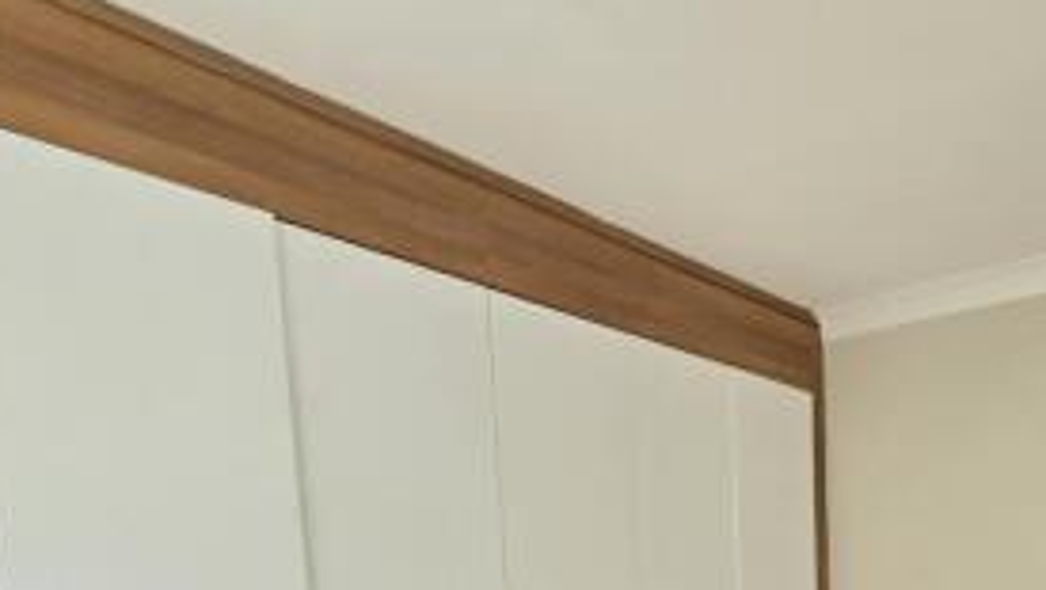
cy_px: 759
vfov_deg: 30.9
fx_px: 832
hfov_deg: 57.8
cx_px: 881
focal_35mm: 30
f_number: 2.2
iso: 50
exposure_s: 1/107
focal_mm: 2.2
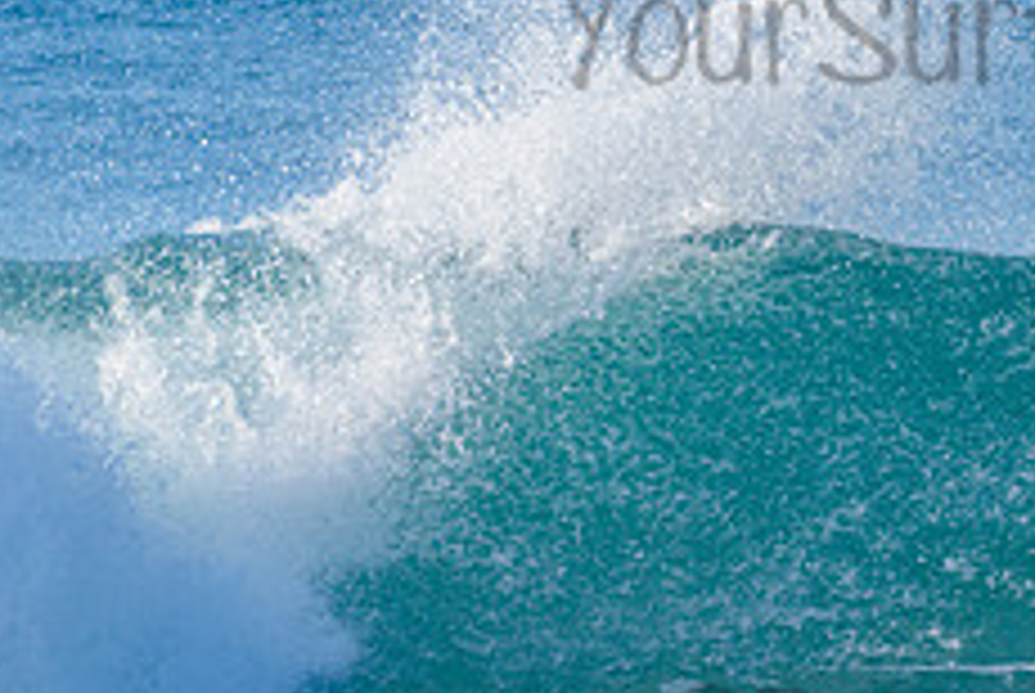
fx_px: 36271
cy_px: -20
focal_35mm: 1260
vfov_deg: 1.1
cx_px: 1017
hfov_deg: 1.6
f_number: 5.6
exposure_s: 1/2000
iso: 360
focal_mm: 500
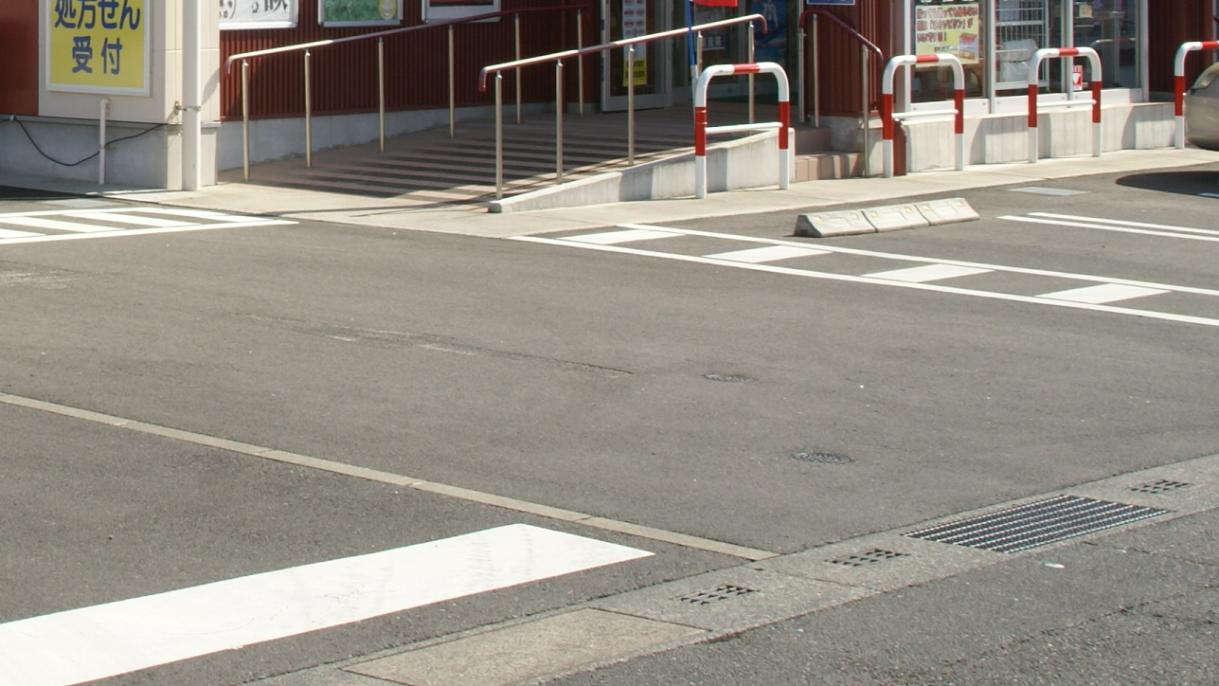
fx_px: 2974
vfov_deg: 12.8
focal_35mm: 92
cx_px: -68
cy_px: -150
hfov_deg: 22.1
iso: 100
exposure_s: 1/100
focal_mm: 26
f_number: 11
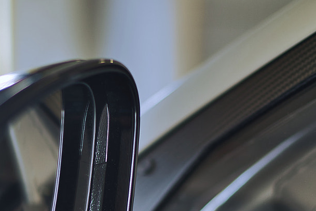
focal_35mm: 92
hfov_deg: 21.7
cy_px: 229
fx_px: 807
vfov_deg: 14.5
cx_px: 45
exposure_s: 1/80
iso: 100
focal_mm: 35
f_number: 1.4
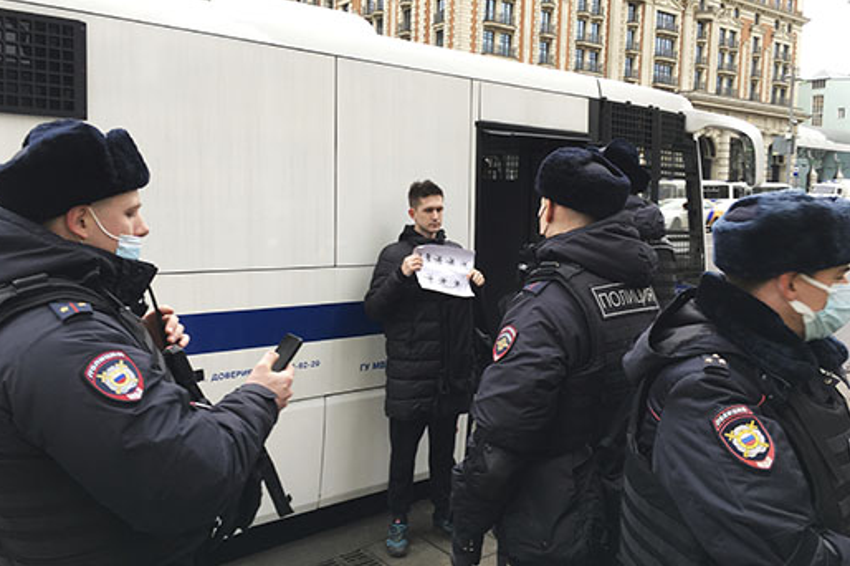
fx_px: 731
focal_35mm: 31
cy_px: 245
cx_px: 427
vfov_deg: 42.2
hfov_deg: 60.3
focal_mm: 4.15
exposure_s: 1/60
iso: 25
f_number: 2.2
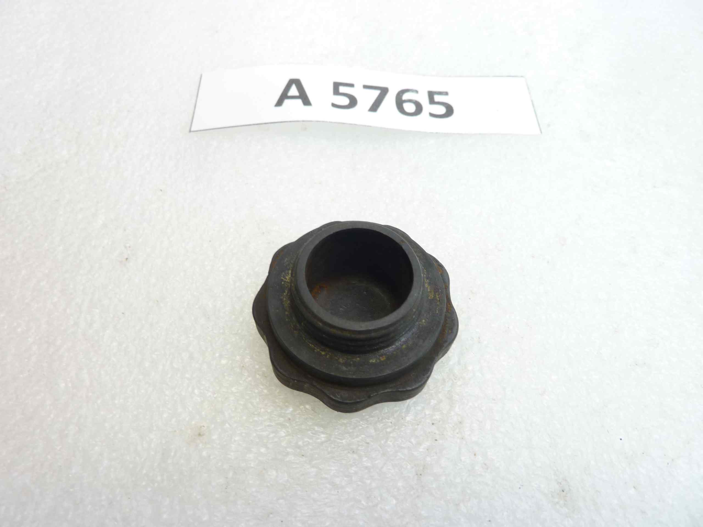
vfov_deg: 54.9
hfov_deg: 69.4
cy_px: 264
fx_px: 508
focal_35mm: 25
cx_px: 352
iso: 80
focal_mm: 4.1
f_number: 3.3
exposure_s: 1/15
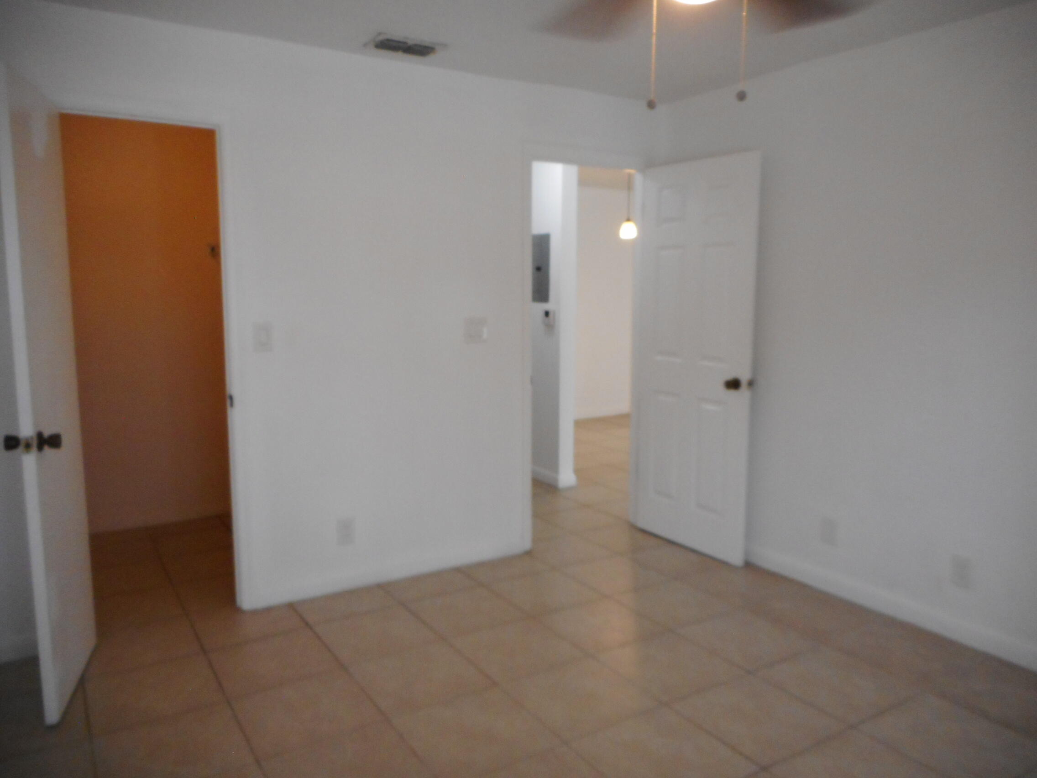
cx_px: 518
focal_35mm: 25
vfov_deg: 54.9
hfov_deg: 69.4
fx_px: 749
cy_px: 389
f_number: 3.7
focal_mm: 4.5
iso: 360
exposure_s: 1/30
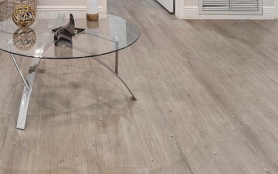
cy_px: -91
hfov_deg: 40.7
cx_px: 53
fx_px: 356
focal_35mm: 47
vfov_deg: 22.3
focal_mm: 10
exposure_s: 1/5
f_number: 11
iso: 160
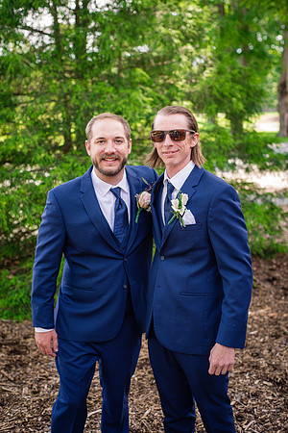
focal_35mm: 50
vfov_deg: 39.6
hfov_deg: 27.0
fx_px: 600
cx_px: 144
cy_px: 216
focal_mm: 50
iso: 400
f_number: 3.2
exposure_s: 1/320
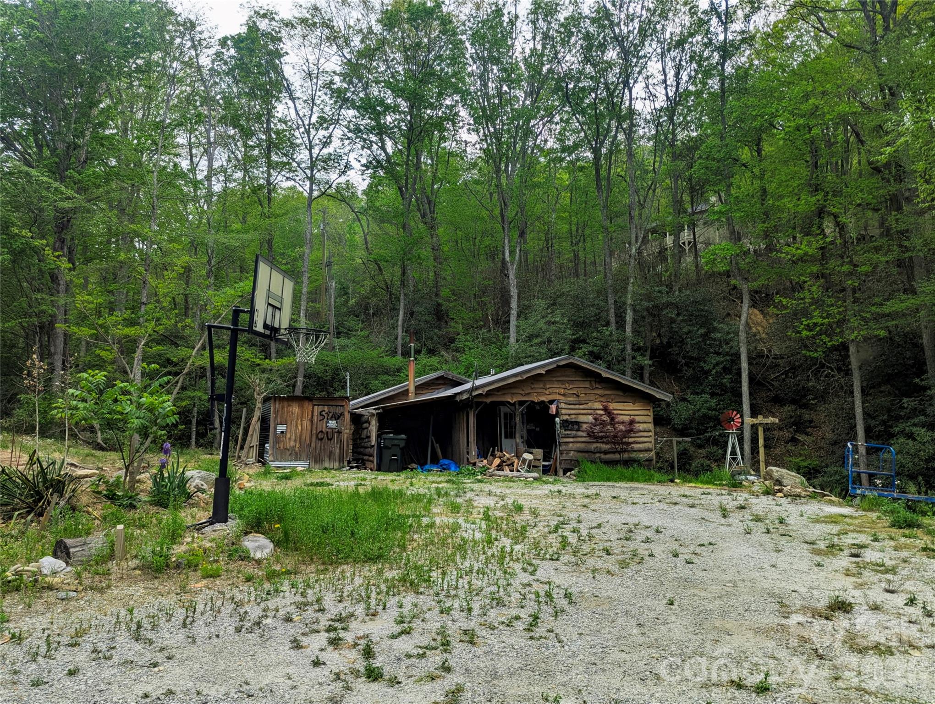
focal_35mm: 24
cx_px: 468
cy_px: 352
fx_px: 649
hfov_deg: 71.5
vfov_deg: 56.9
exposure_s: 1/740
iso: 33
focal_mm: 6.81
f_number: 1.85
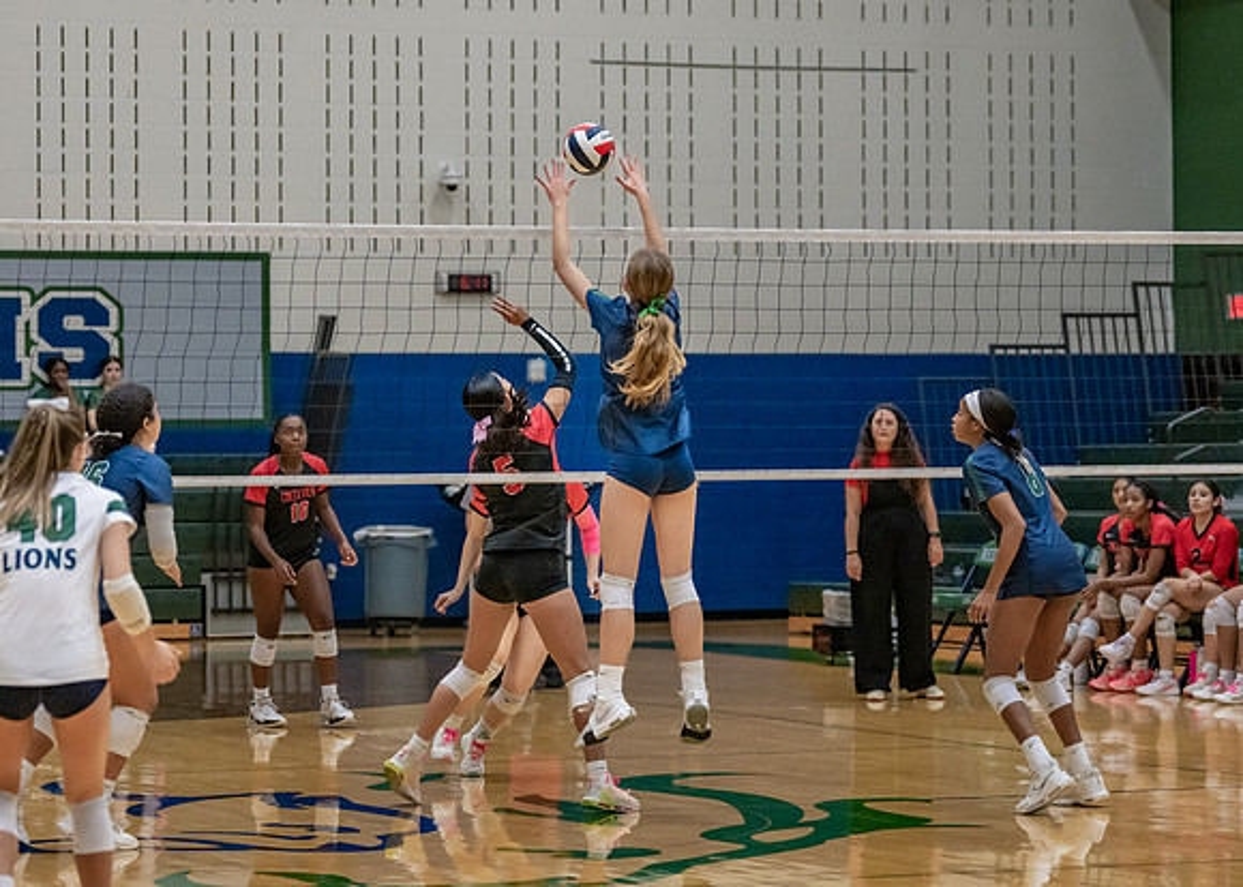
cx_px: 578
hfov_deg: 16.0
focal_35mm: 125
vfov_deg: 11.5
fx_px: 4408
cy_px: 397
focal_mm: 93
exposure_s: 1/1000
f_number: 2.8
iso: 2500
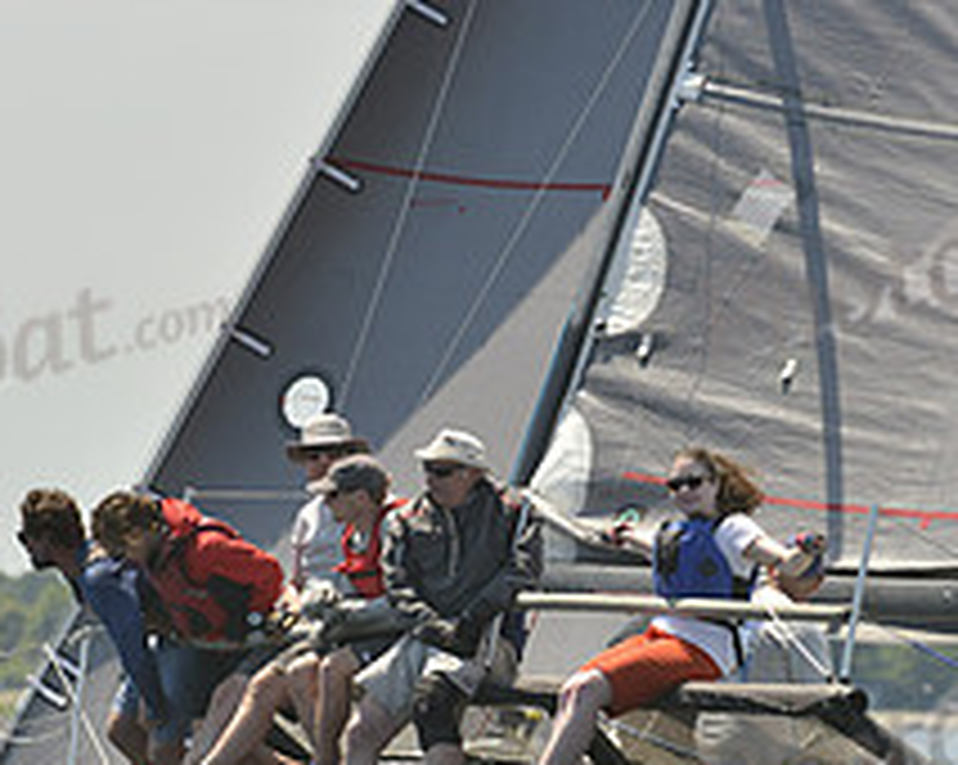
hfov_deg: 3.8
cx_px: 468
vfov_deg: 3.0
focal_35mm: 512
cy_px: 547
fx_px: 14503
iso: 280
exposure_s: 1/1250
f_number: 5.6
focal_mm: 200
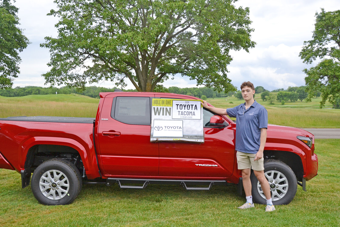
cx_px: 170
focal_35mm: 32
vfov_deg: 41.7
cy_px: 114
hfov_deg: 59.5
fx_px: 298
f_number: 5.6
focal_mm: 21
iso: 360
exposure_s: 1/125
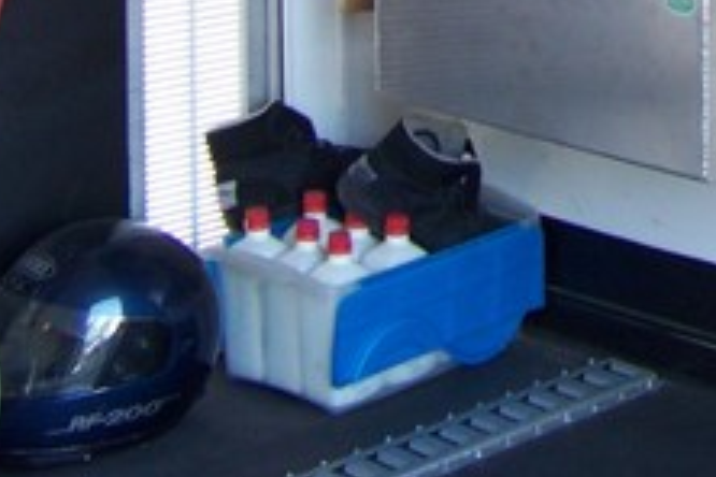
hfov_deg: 16.1
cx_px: 1026
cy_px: -353
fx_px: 2347
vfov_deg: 10.9
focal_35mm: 118
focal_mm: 5.85
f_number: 2.8
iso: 88
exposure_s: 1/30
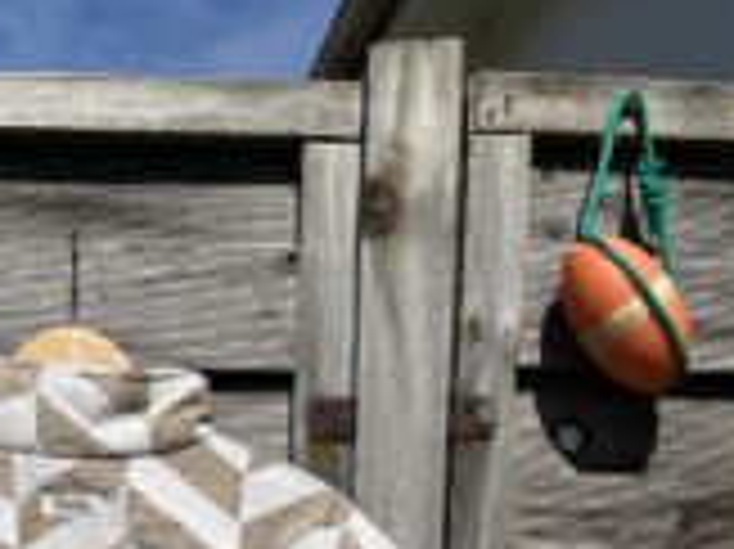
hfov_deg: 29.3
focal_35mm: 64
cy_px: 810
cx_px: 99
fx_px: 1356
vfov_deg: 20.0
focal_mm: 5.1
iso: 50
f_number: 1.6
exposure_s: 1/10870
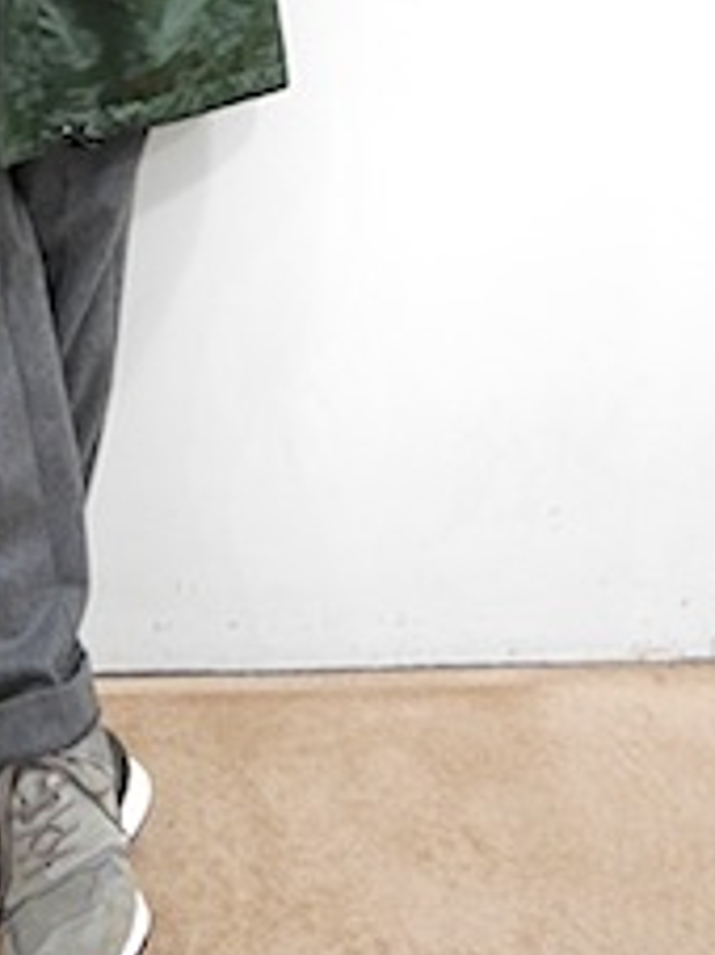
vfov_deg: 29.4
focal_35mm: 61
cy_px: -27
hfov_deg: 24.0
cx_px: 311
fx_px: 1682
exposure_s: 1/60
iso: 1250
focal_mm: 13
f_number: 3.5
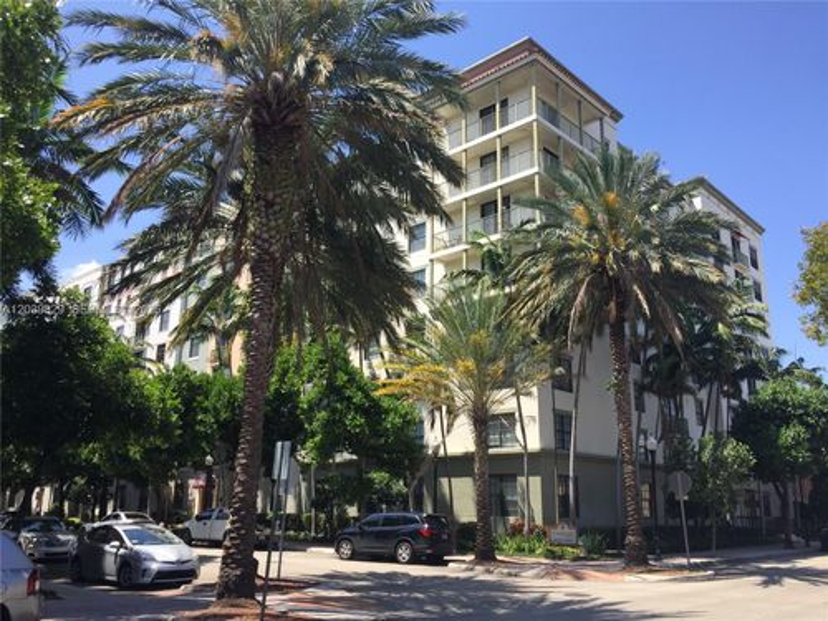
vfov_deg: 48.2
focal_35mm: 29
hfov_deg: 61.7
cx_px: 414
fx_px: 694
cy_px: 310
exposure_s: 1/1068
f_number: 2.2
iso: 32
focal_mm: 4.15
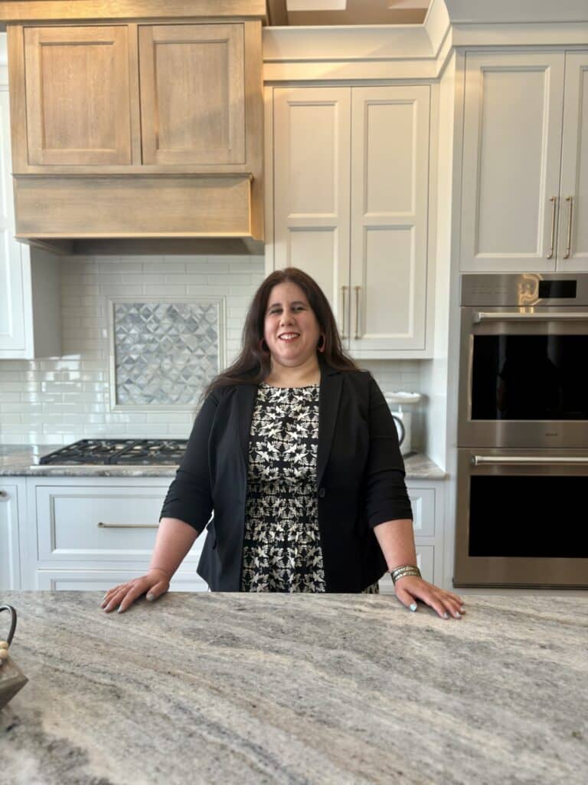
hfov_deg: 53.1
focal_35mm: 26
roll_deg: +0.0
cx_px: 294
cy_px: 392
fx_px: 589
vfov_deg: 67.3
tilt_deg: -5.0
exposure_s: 1/60
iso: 64
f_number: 1.6
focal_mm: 5.96
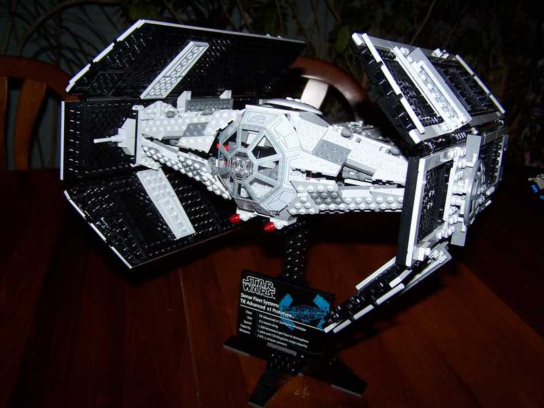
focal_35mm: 38
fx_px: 597
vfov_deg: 37.7
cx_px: 272
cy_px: 204
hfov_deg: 49.0
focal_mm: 6.3
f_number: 2.8
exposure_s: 1/60
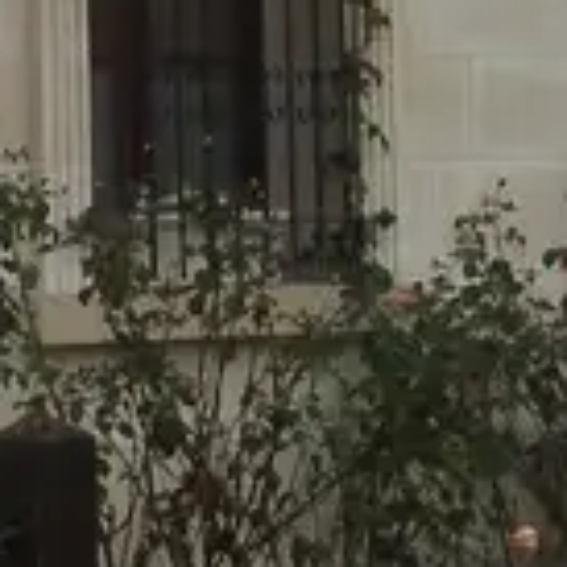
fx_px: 5059
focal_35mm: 273
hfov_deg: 6.4
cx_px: 410
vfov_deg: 6.3
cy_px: -521
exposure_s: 1/210
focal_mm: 5.8
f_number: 6.3
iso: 64
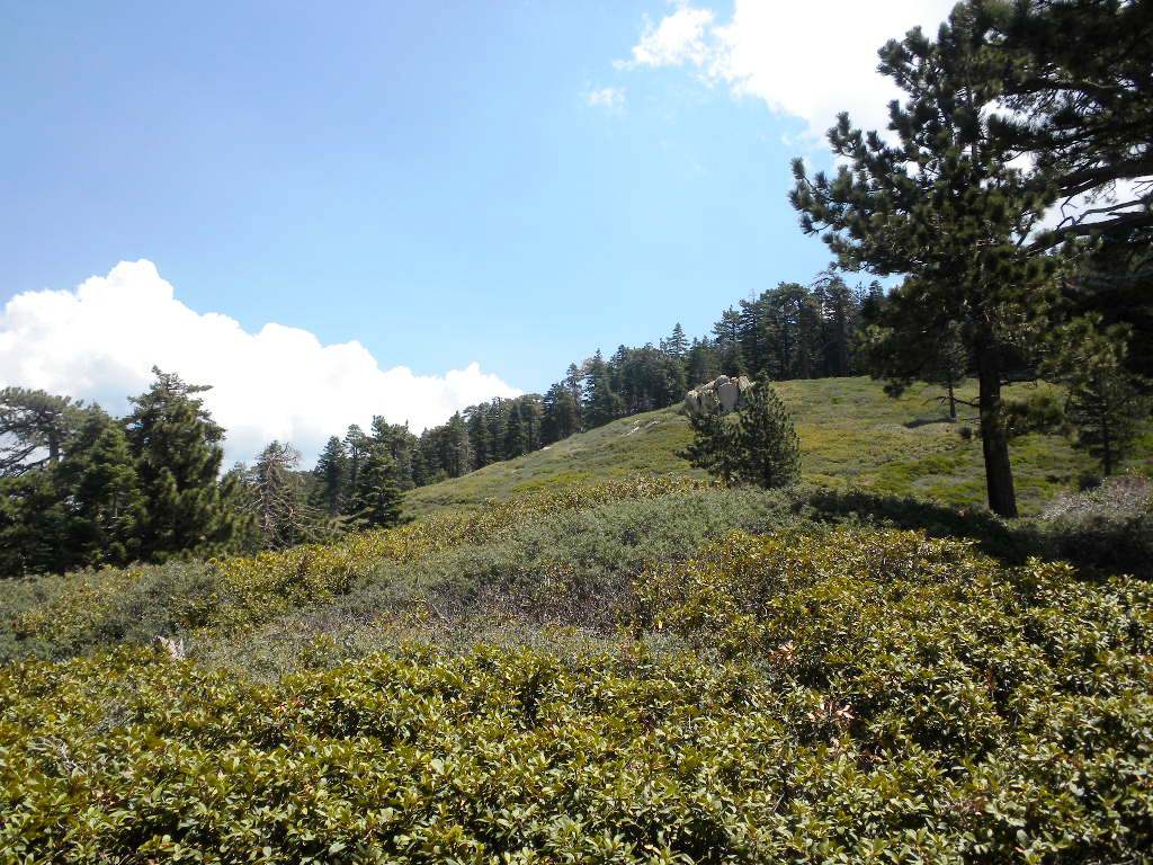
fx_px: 1232
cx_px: 576
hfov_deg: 50.1
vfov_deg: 38.7
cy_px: 432
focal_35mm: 37
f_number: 10
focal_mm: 6.6
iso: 64
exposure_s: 1/85.7
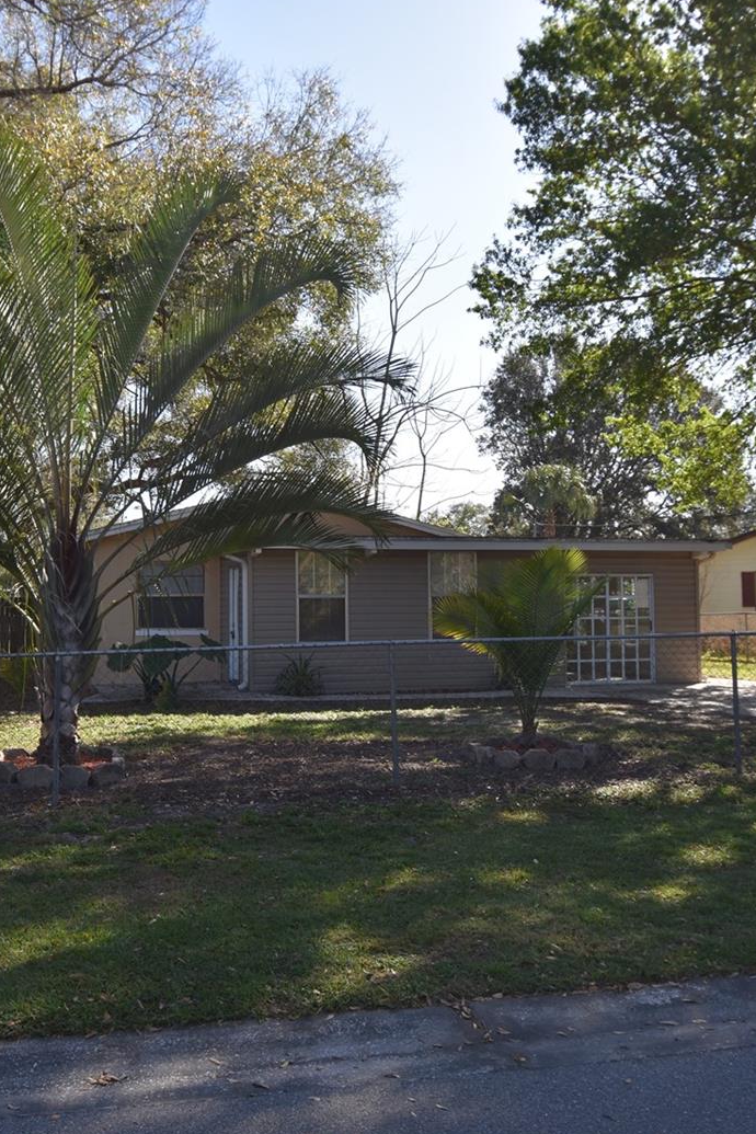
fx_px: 1095
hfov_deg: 38.0
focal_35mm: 35
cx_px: 311
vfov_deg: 54.7
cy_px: 558
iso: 100
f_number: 7.1
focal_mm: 15
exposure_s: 1/200
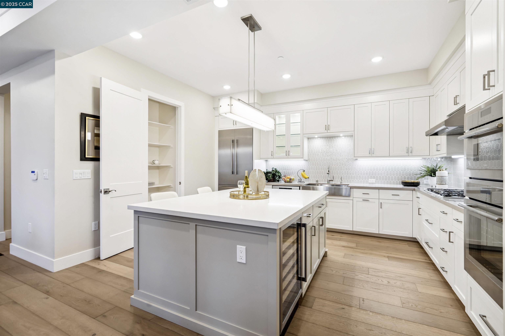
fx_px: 224
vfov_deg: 73.7
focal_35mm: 16
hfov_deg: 96.7
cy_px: 168
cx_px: 252
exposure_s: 1/30
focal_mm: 16
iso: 400
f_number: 8
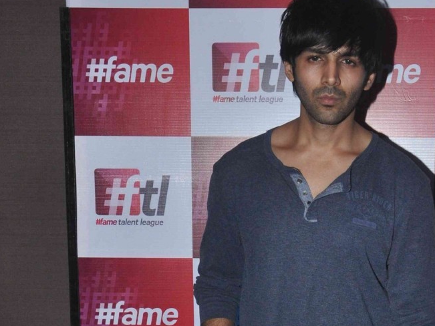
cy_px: 377
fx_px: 1005
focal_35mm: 80
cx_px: 322
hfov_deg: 24.2
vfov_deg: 17.7
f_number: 10
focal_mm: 24
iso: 800
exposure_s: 1/250
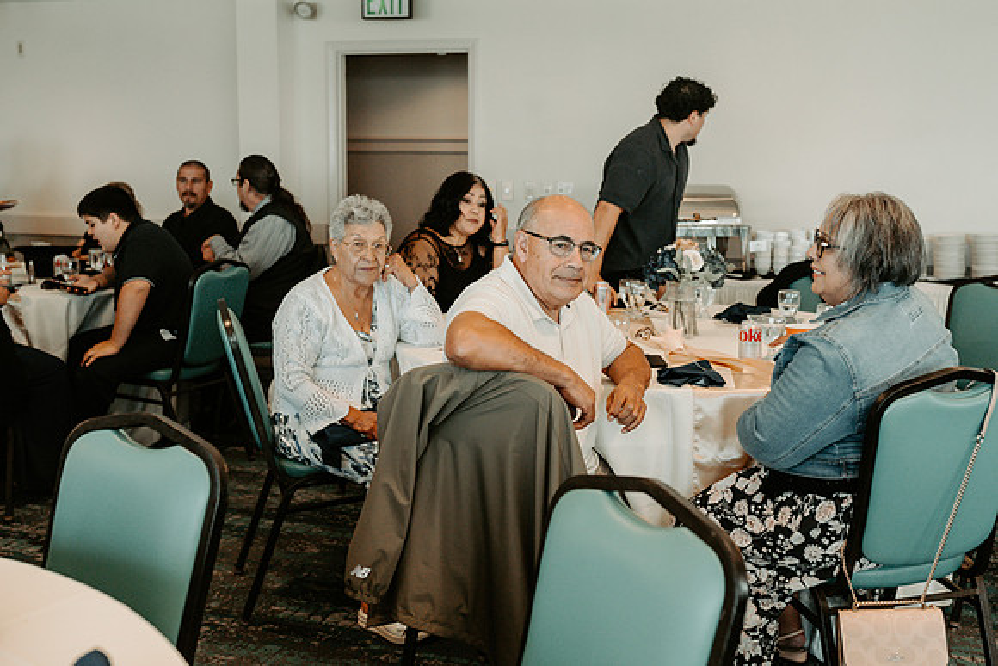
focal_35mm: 40
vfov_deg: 33.5
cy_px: 290
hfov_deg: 48.5
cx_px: 562
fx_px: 1106
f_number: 3.2
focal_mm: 35
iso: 320
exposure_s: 1/320
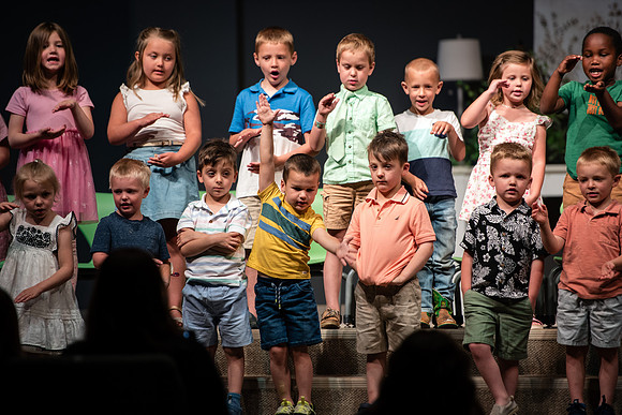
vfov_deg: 6.9
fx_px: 3456
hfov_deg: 10.3
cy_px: 208
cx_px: 311
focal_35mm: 200
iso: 800
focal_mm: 200
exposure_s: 1/250
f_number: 2.8
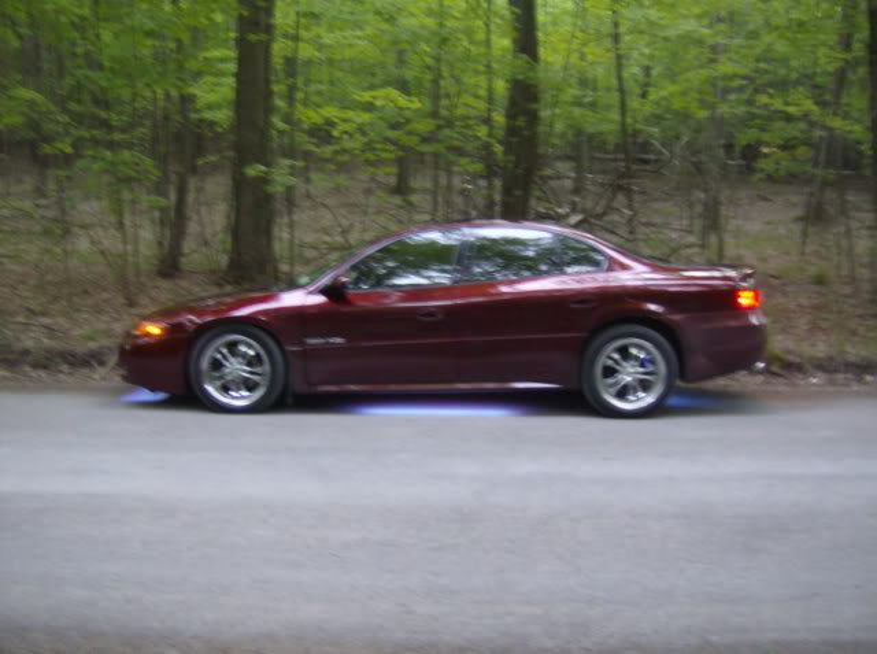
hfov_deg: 51.5
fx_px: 910
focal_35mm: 36
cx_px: 438
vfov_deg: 39.5
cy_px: 327
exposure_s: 1/2.18
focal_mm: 6
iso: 200
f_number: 2.8
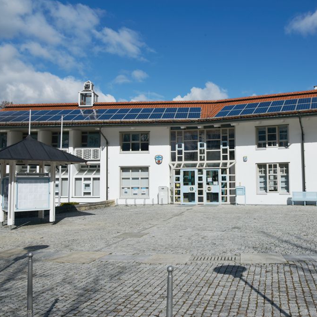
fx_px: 321
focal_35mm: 31
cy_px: 160
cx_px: 208
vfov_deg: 52.5
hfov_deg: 51.7
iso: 200
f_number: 13
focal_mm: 24
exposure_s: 1/640
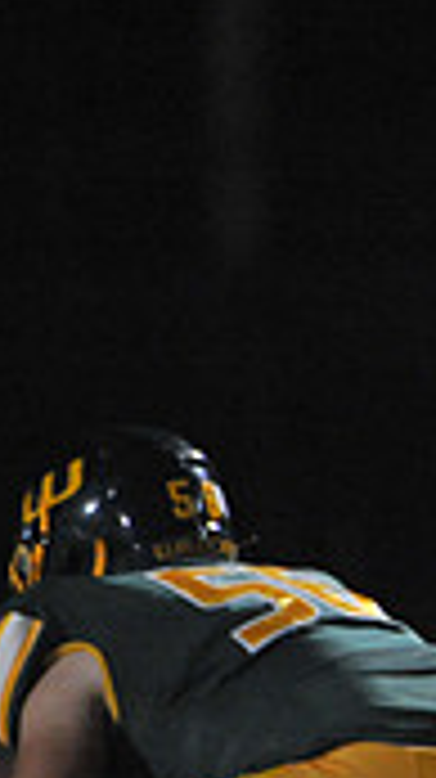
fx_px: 43452
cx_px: 953
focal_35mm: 2109
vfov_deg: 1.0
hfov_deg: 0.6
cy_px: 553
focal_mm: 600
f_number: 6.3
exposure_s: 1/200
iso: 6400
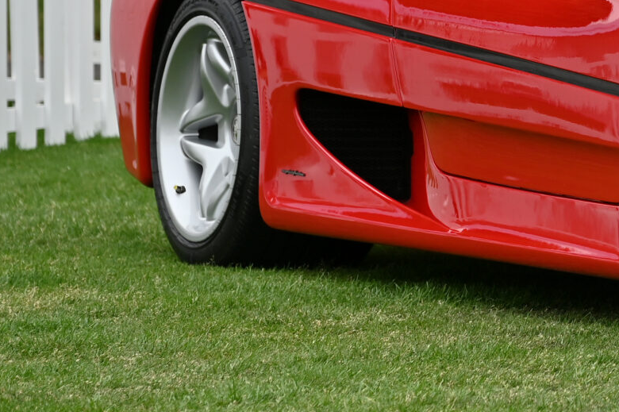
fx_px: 5808
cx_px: 976
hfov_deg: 6.0
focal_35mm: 338
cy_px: -163
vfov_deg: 4.0
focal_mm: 103
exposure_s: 1/250
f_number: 5
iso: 100
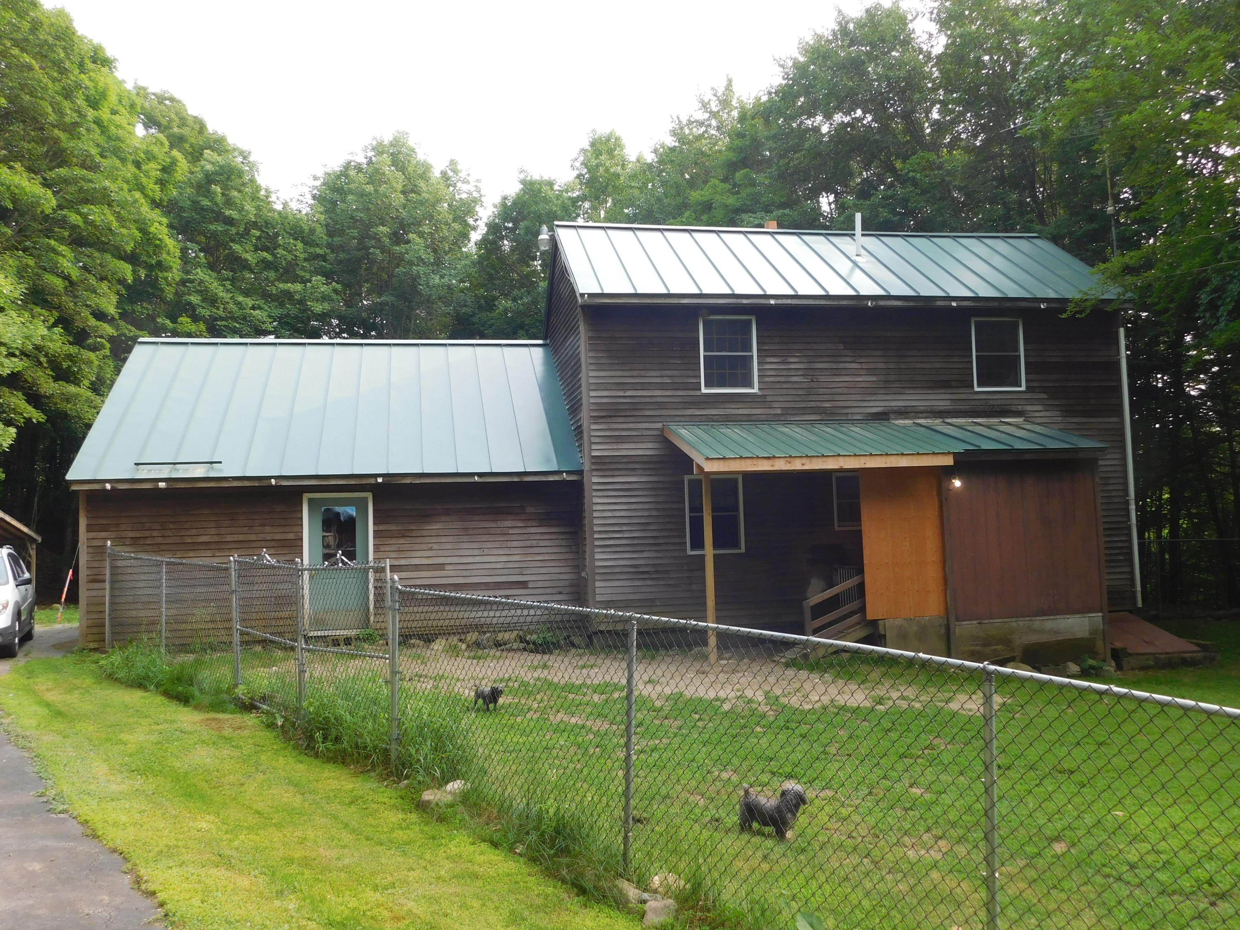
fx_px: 1075
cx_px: 620
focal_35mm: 30
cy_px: 465
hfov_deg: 60.0
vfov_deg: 46.8
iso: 125
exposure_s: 1/250
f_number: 3.2
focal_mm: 5.3
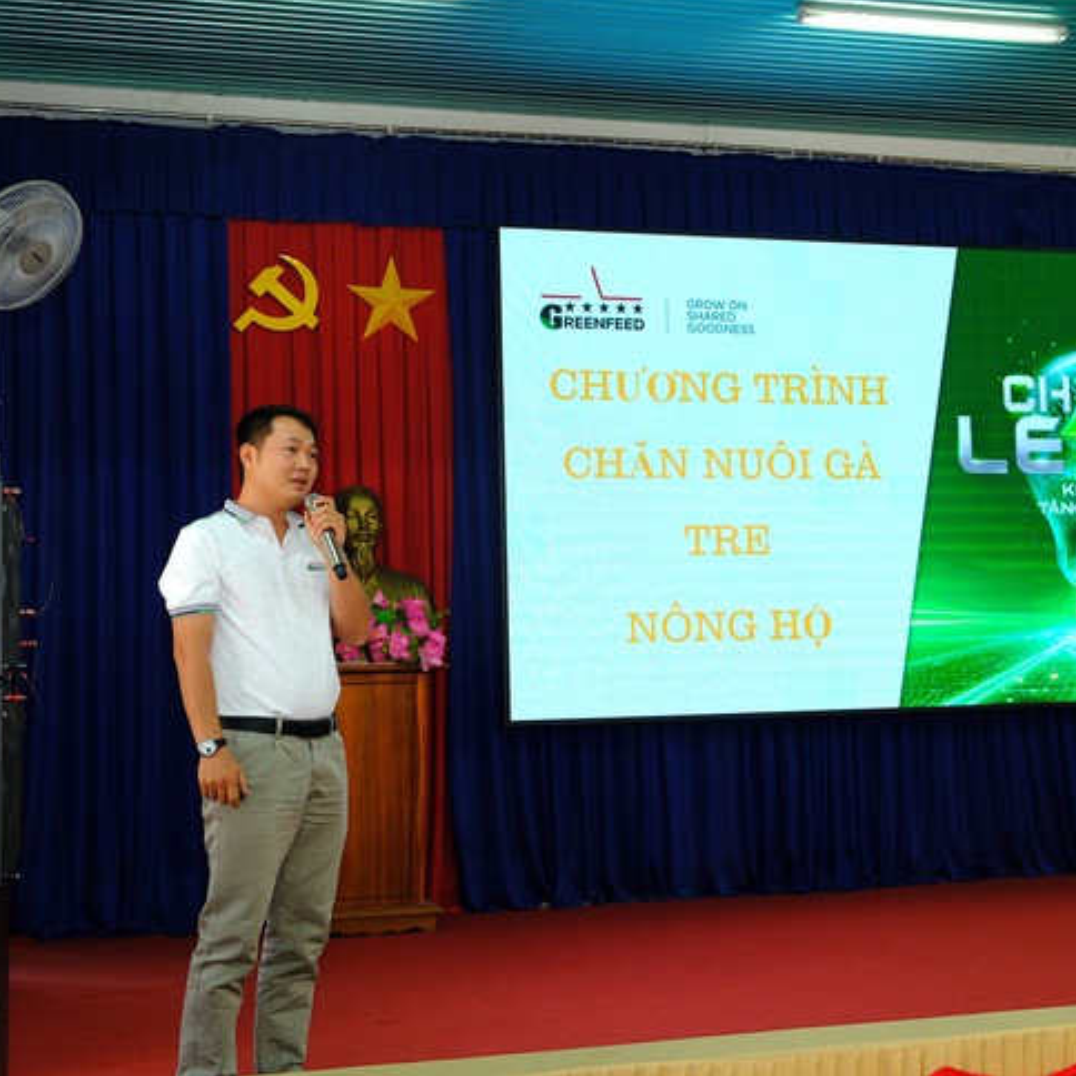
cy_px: 537
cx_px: 696
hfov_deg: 33.8
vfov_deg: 34.0
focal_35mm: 50
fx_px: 1758
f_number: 5
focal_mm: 26
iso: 1000
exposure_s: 1/100
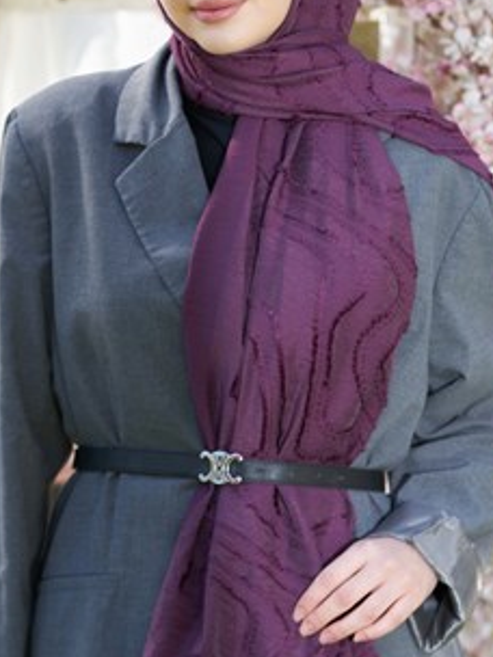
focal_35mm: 154
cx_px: 238
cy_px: 190
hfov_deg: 9.6
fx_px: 2924
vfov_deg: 12.8
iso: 200
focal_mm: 105
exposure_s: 1/320
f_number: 4
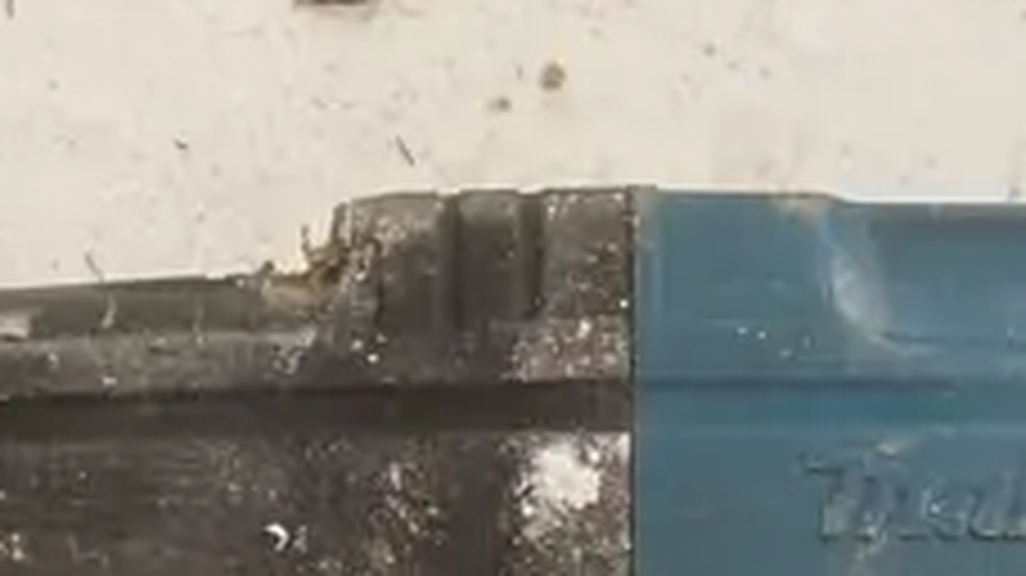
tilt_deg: -82.8
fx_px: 3725
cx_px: 441
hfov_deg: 15.7
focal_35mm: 137
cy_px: 2290
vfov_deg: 6.9
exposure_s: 1/50
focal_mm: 3.99
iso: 100
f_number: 1.8
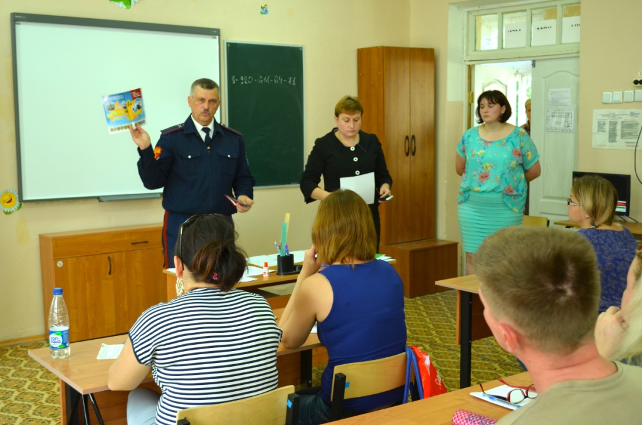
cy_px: 212
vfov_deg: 29.7
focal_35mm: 45
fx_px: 801
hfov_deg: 43.7
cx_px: 321
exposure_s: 1/60
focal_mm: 30
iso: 200
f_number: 4.5
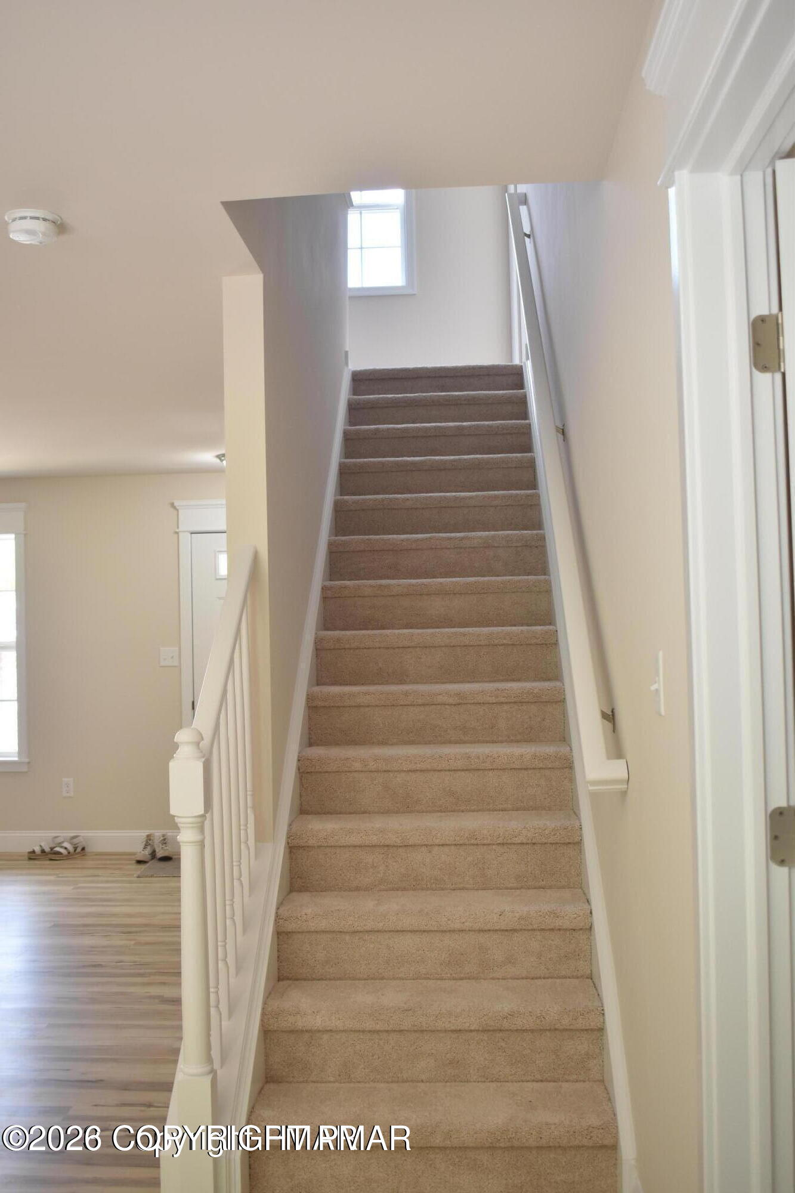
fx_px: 1193
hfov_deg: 36.9
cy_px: 596
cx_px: 398
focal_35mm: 36
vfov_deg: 53.1
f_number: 4
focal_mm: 24
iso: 400
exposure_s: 1/60
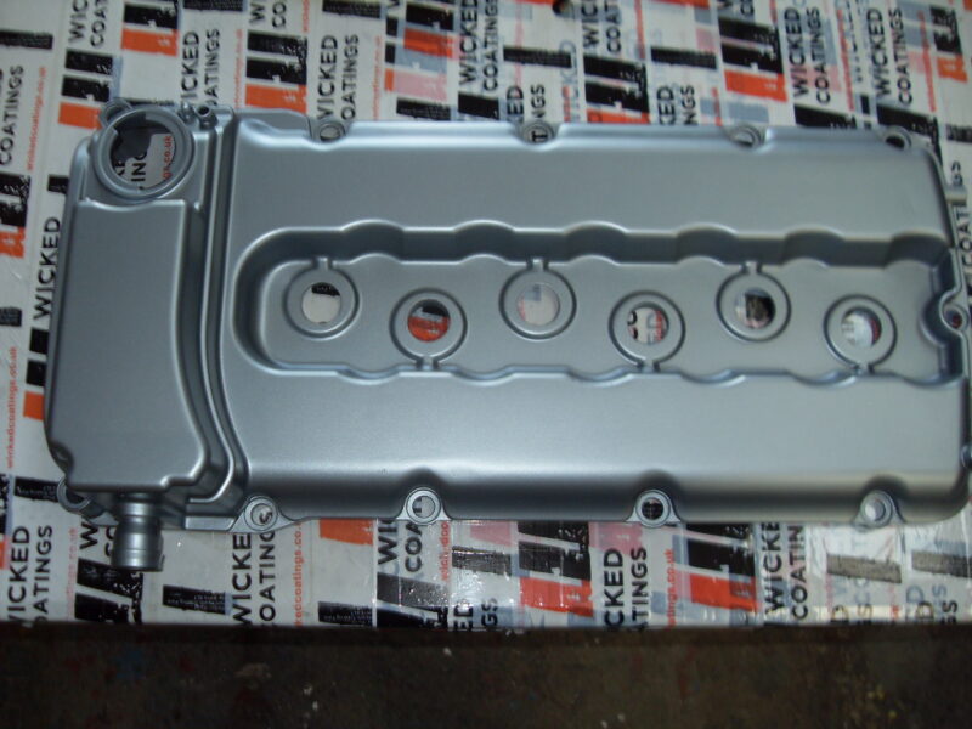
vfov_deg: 40.7
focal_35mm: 35
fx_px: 983
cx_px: 486
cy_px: 364
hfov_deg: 52.6
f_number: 2.8
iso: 100
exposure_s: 1/45
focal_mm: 6.3
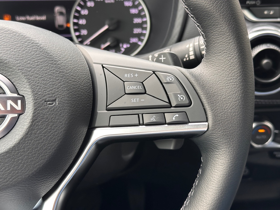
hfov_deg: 39.7
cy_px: 105
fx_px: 388
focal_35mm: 48
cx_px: 140
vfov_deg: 30.3
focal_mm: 6.86
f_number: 1.78
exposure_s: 1/117
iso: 80
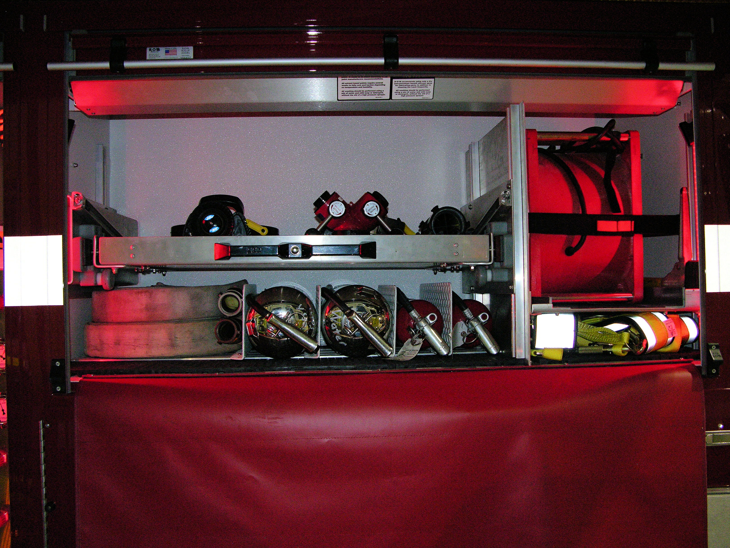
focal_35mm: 35
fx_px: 738
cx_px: 365
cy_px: 274
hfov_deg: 52.6
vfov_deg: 40.7
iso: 200
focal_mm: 8.9
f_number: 2.8
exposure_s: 1/60.1
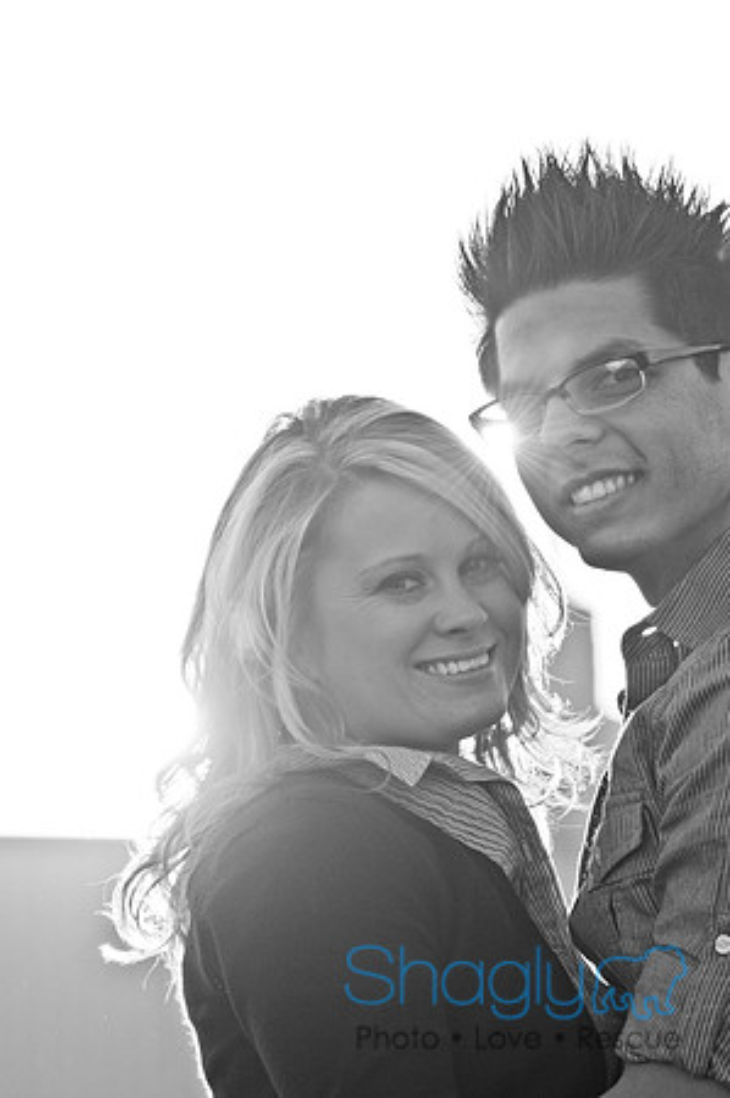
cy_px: 549
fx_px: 7088
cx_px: 365
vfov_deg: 8.9
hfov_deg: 5.9
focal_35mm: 232
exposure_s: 1/640
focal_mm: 155
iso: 400
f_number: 7.1
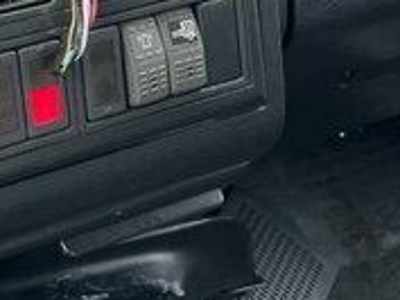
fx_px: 1087
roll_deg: -7.9
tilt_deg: -30.2
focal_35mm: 94
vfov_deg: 14.4
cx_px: -163
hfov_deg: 18.9
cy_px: -189
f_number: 1.5
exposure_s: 1/121
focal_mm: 5.7
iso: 64
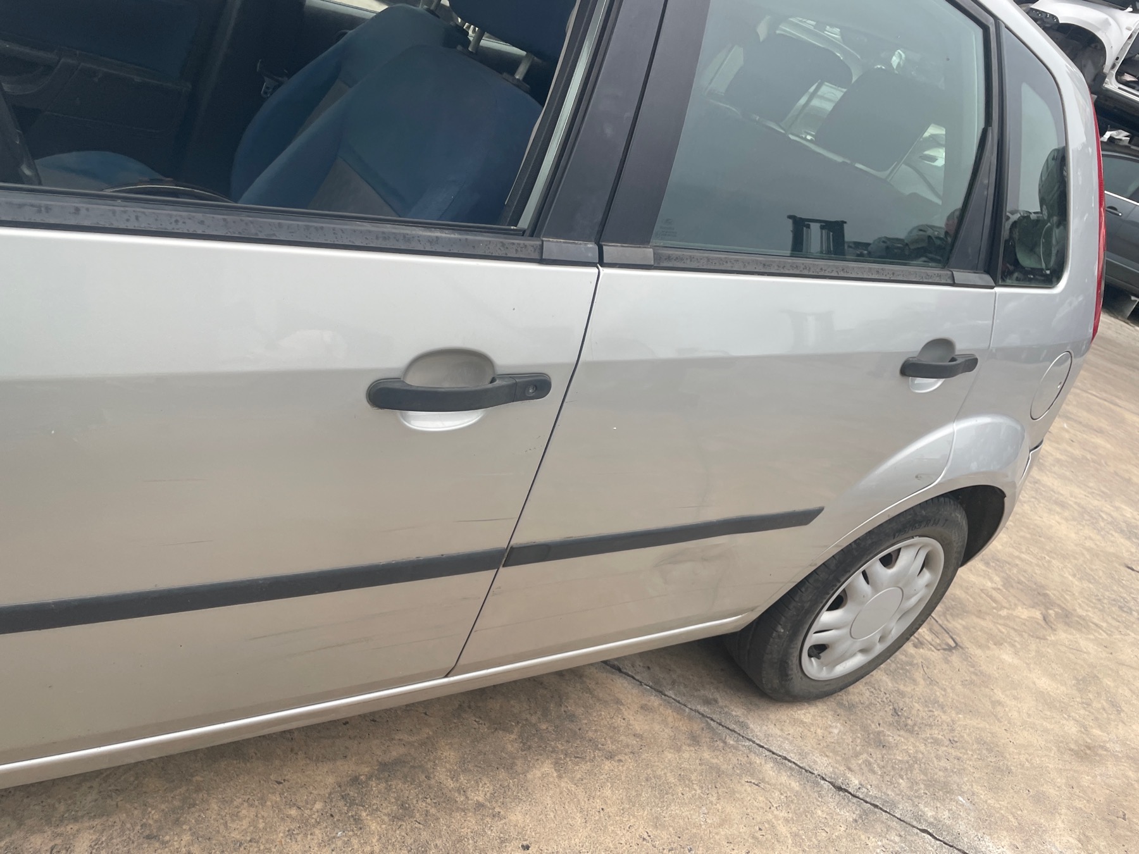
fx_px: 856
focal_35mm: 26
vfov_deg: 53.1
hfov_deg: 67.3
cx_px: 570
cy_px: 427
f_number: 1.6
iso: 32
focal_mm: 4.2
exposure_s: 1/361
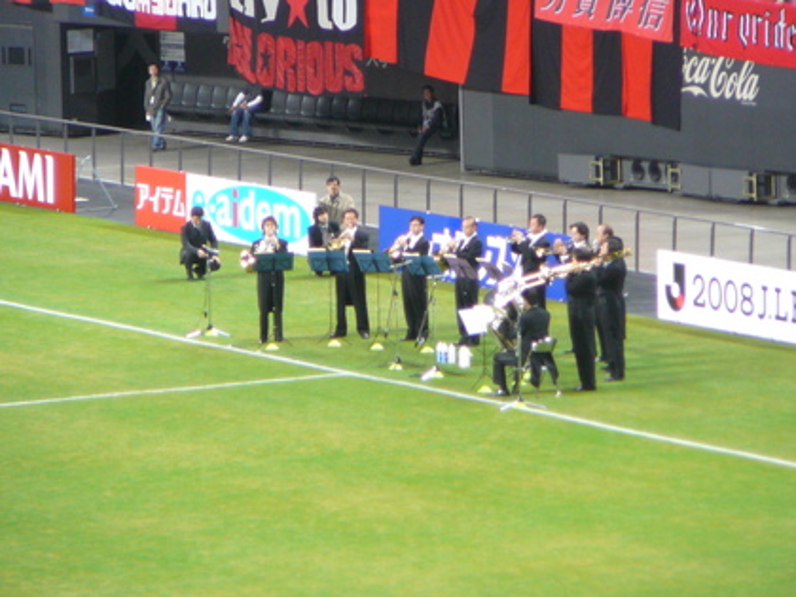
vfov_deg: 4.2
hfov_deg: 5.7
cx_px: 398
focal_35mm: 350
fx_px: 8048
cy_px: 298
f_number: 4.2
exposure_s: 1/13
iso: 200
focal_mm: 52
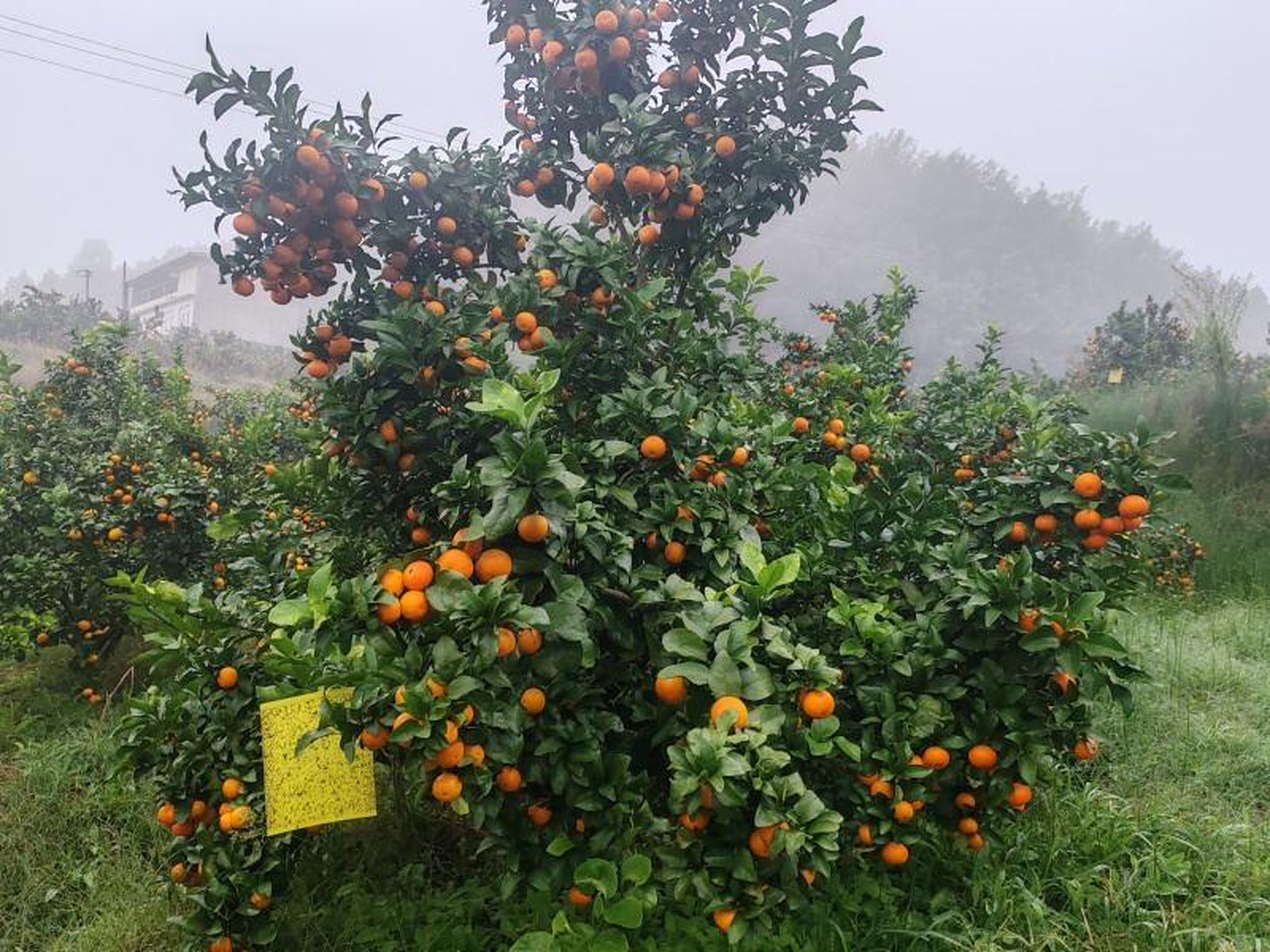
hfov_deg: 65.3
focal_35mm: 27
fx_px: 991
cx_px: 635
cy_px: 476
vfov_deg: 51.4
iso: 125
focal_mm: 6.12
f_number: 1.9
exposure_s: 1/100
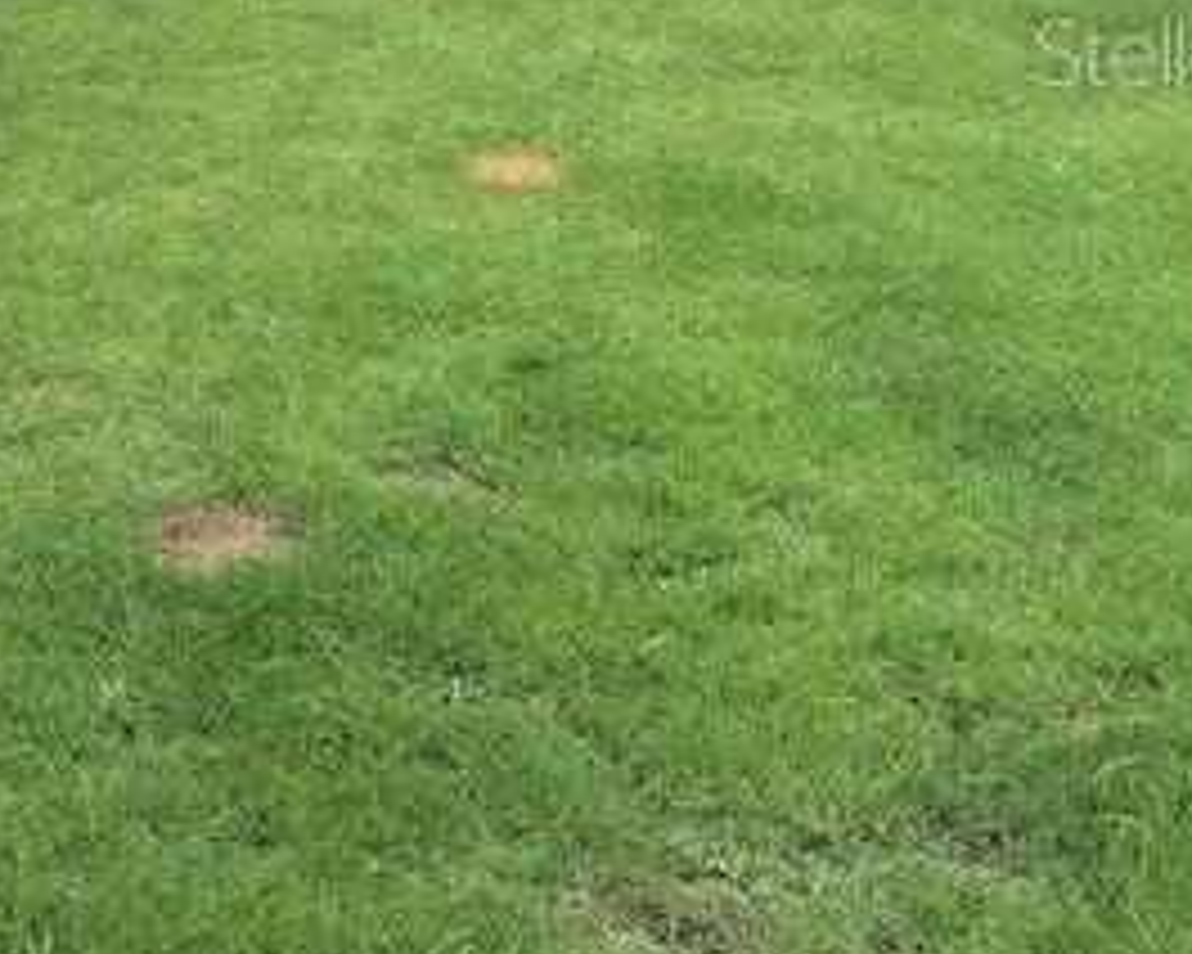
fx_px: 2328
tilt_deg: -10.2
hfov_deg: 28.5
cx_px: 378
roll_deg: -1.5
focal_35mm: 66
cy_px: 50
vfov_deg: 22.4
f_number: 1.8
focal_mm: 3.99
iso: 20
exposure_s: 1/929
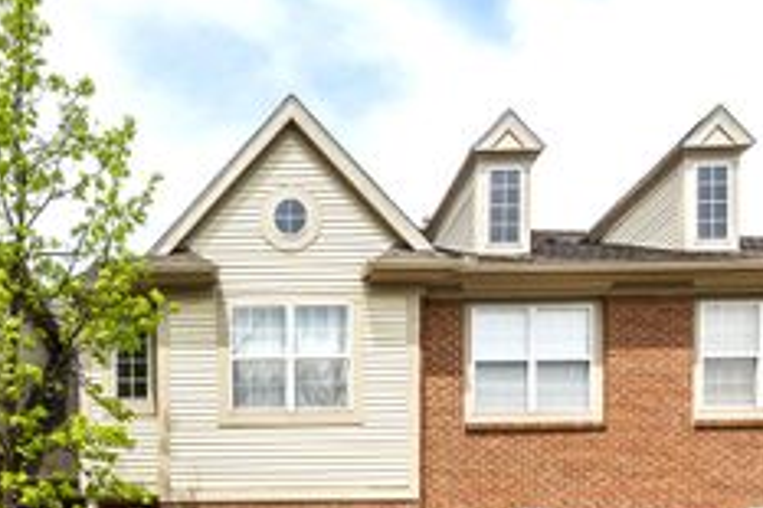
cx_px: 229
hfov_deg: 59.9
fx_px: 635
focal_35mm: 30
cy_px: 460
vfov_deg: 40.2
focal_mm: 14
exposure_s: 1/160
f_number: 22
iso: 400
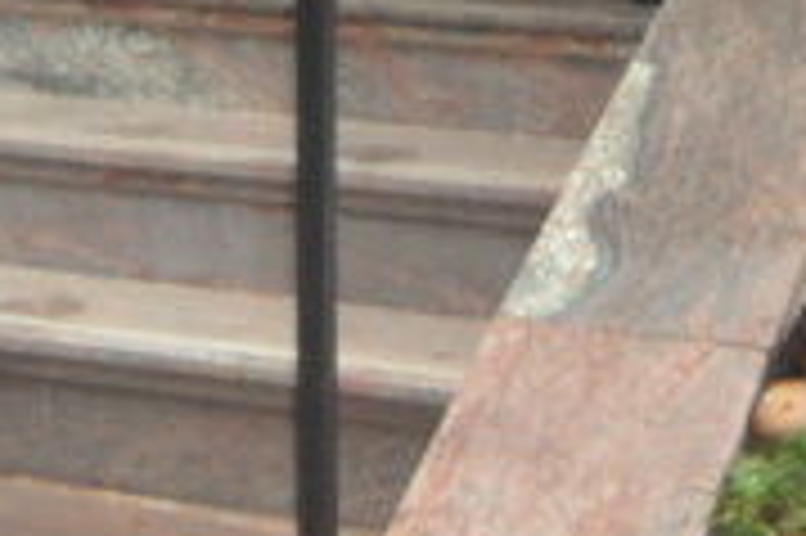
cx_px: -113
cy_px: -802
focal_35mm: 143
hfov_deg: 14.0
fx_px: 3199
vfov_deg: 8.6
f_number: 2.9
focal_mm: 4.1
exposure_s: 1/30
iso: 160
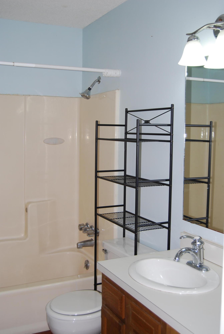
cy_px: 167
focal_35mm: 39
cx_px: 112
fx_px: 362
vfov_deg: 49.5
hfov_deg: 34.4
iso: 200
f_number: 4.2
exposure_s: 1/60
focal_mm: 26
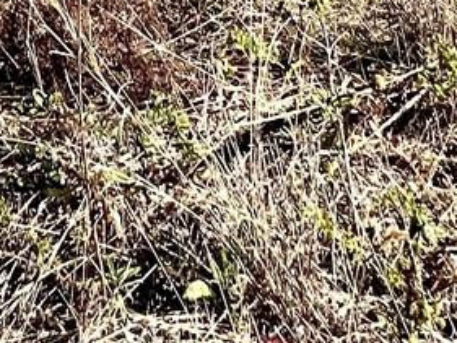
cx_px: -34
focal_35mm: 74
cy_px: -553
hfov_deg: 24.7
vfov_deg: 13.0
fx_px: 977
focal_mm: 1.57
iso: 32
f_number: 1.8
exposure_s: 1/1698
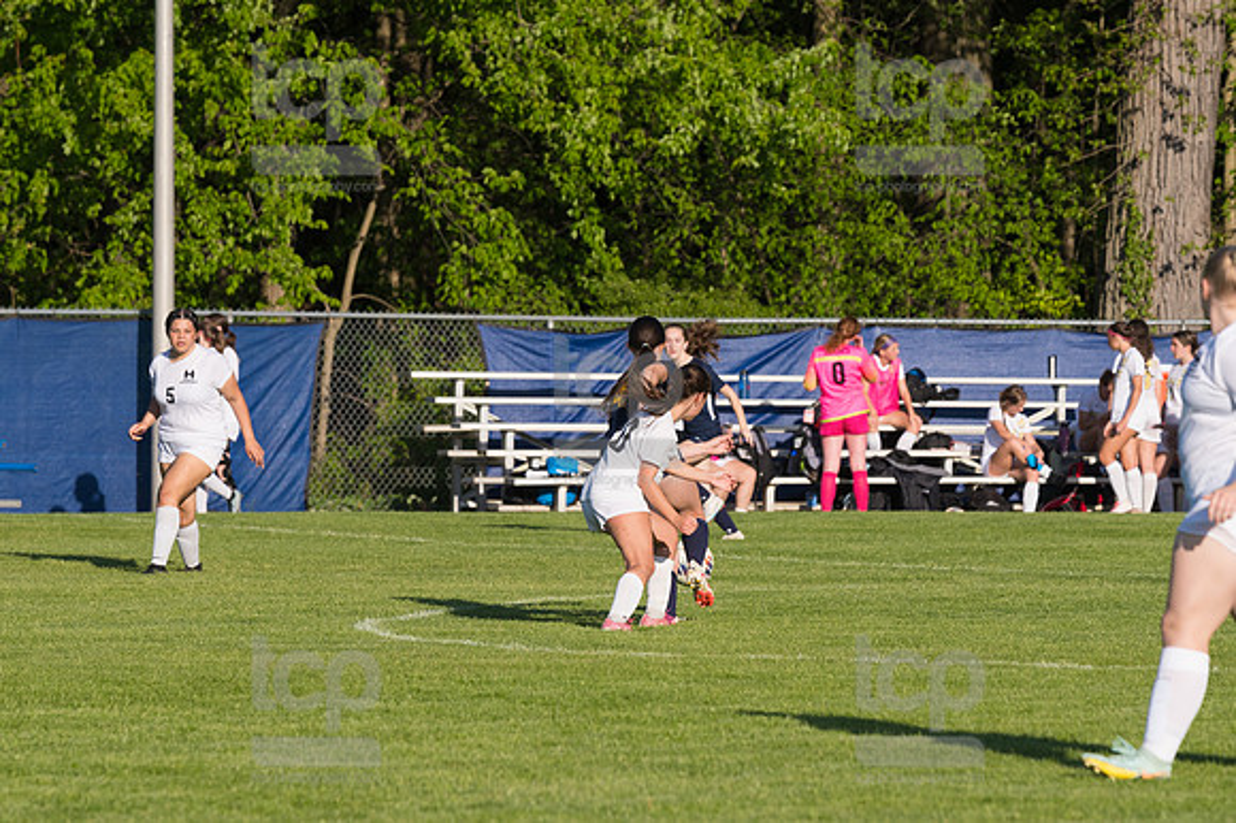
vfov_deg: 4.6
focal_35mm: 300
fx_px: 10294
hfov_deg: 6.9
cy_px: 412
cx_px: 618
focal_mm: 200
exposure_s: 1/1600
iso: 250
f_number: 5.6
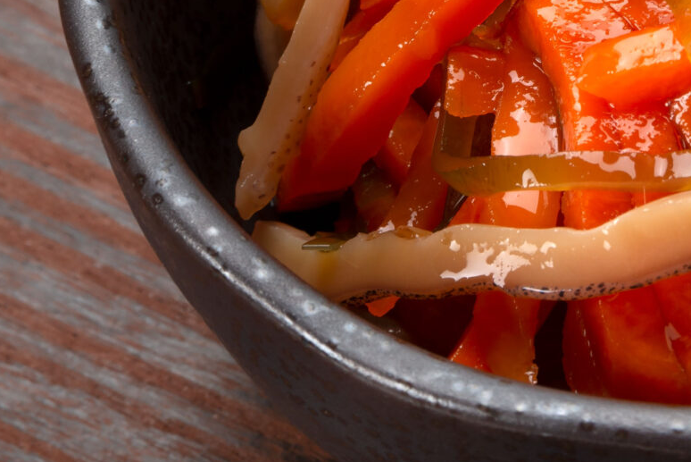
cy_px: -42
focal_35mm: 248
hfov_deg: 8.2
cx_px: 753
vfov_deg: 5.5
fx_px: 4763
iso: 100
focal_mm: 75
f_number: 20
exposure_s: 1/80
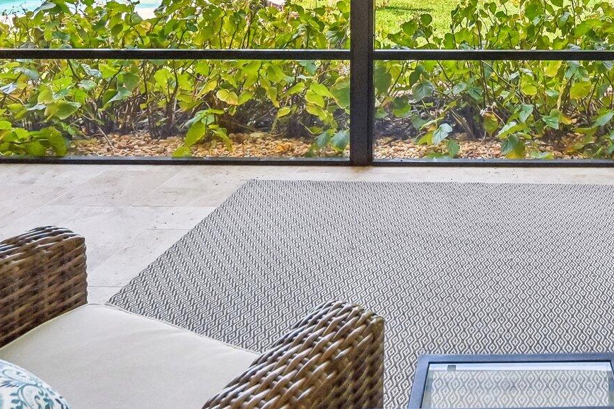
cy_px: -48
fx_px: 563
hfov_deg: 52.4
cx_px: 516
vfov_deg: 34.2
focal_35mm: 33
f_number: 8
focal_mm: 14
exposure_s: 1/1000
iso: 2000
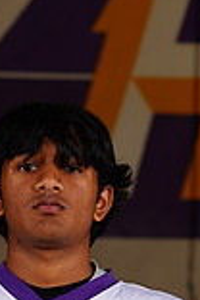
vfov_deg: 3.6
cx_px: 20
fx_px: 4758
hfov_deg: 2.4
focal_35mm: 571
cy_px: 456
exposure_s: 1/200
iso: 200
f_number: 9
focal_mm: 154
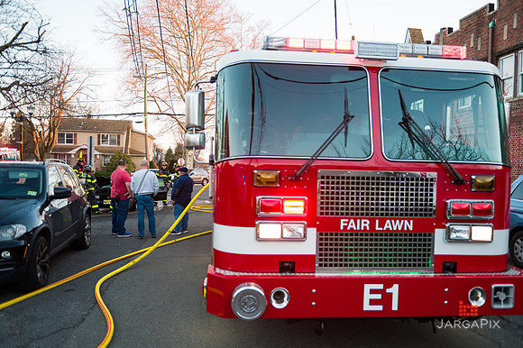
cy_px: 174
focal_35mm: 29
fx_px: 421
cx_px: 262
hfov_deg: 63.7
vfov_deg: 44.9
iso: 640
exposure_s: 1/320
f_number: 3.2
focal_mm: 29
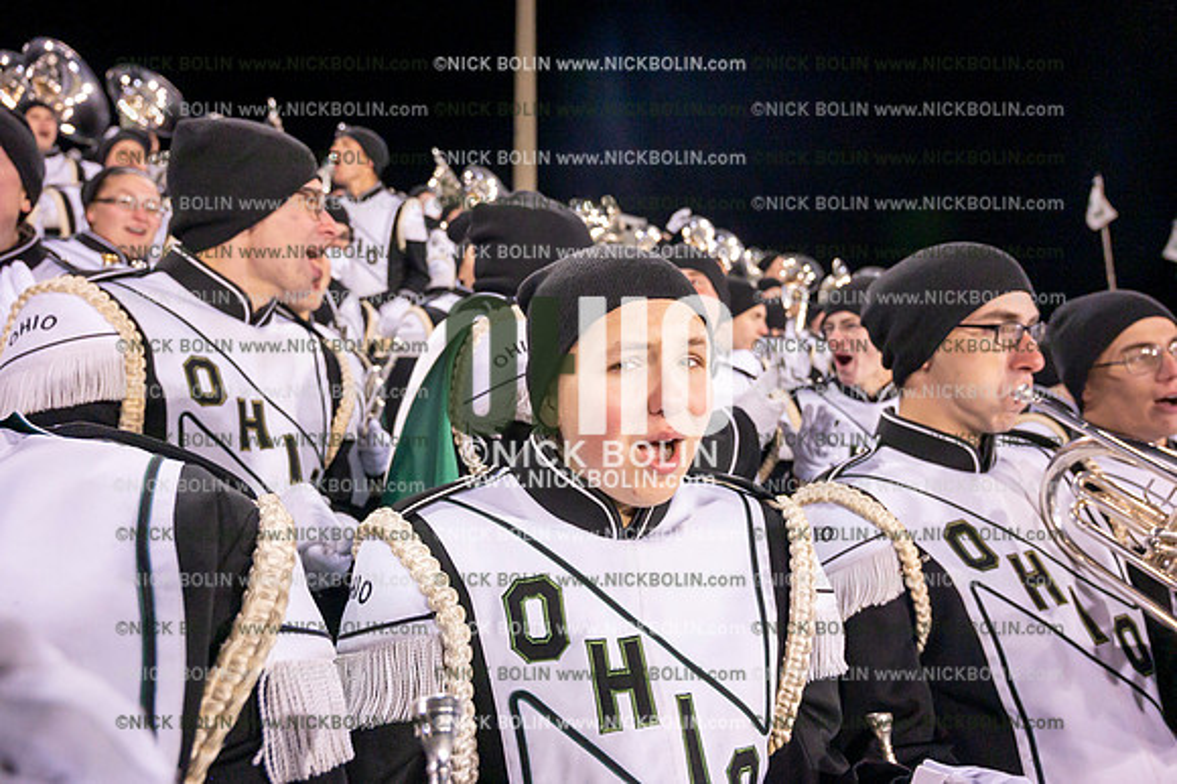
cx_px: 588
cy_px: 392
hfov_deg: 73.8
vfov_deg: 53.1
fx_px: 784
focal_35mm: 24
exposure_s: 1/640
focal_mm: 24
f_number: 4.5
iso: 5000
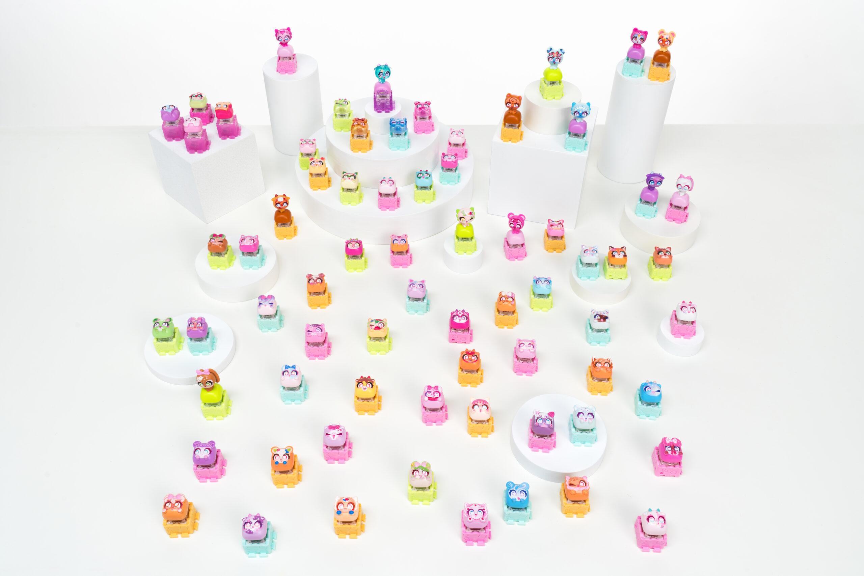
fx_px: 768
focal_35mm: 32
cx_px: 432
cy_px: 288
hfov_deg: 58.7
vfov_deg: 41.1
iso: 100
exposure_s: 1/10
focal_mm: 32
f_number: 16
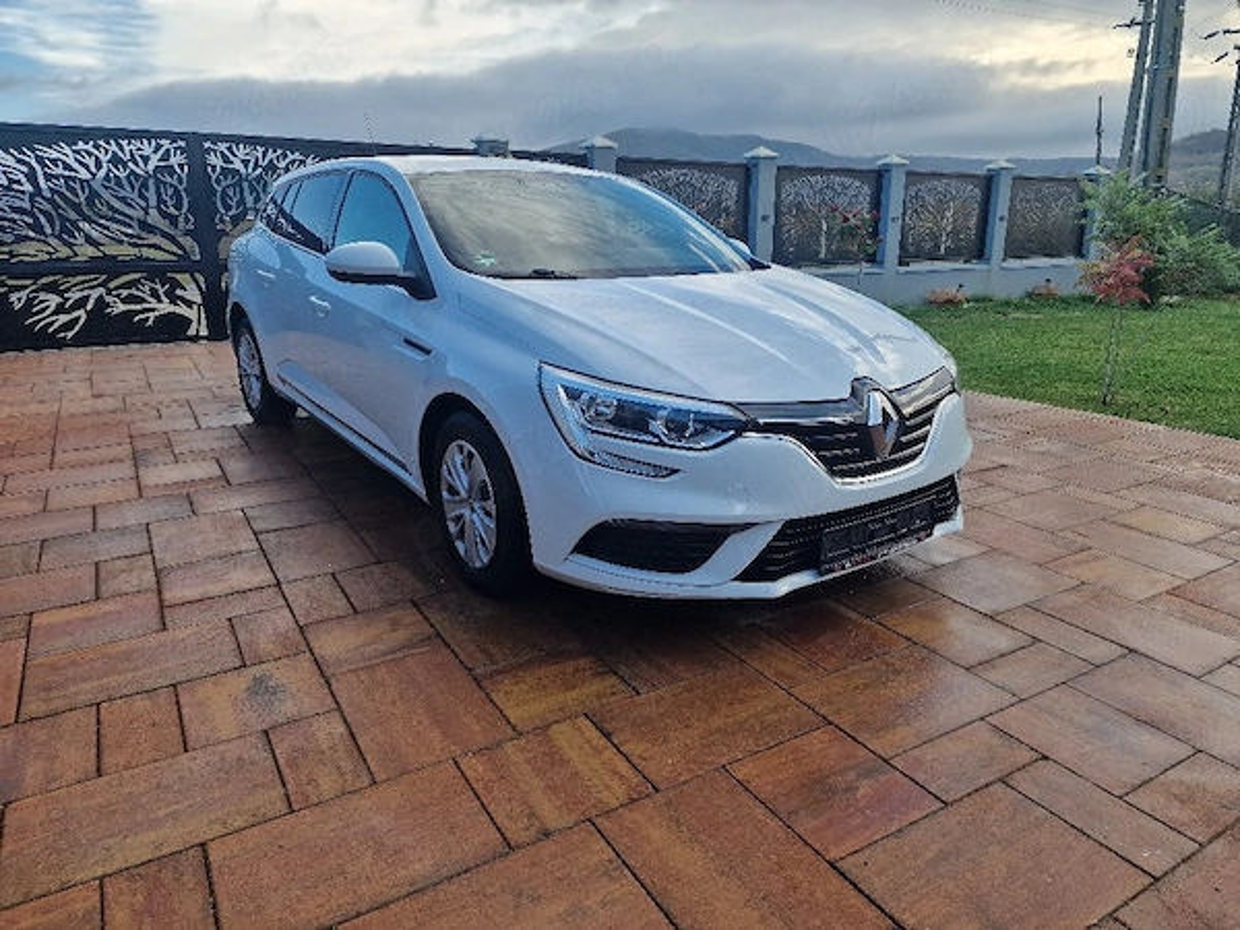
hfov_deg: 73.9
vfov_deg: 58.9
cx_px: 620
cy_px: 465
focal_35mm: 23
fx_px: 824
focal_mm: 6.4
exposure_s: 1/333
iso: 50
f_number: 1.8
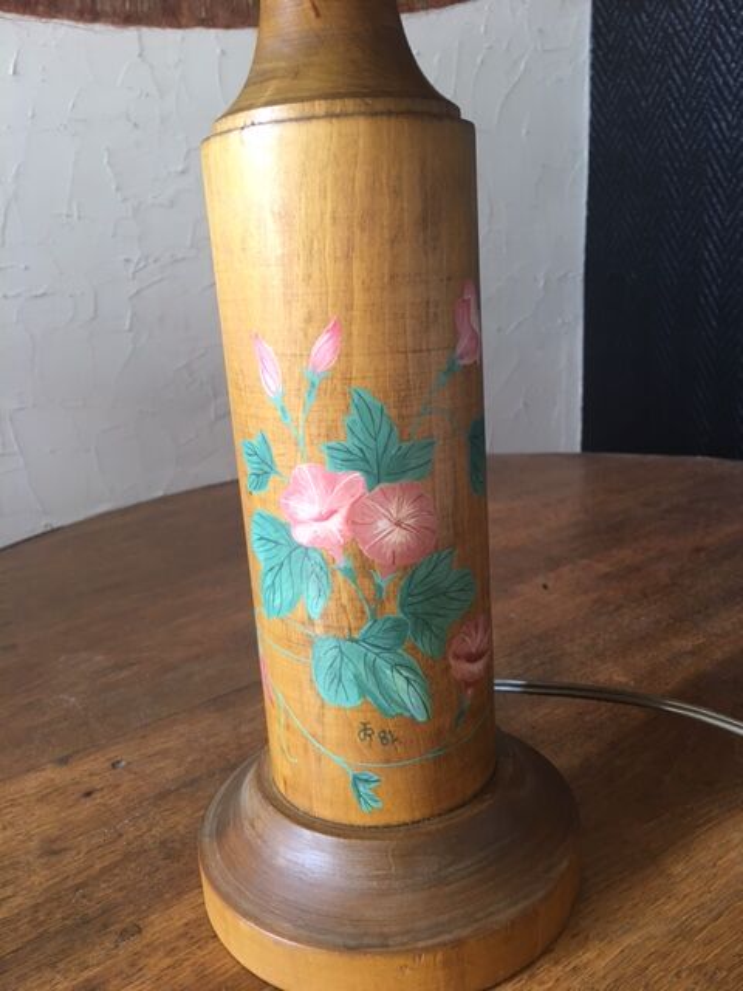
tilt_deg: -14.7
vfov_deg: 61.7
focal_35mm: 29
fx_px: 830
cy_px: 496
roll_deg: +2.3
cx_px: 372
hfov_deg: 48.2
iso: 50
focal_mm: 4.15
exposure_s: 1/17
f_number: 2.2
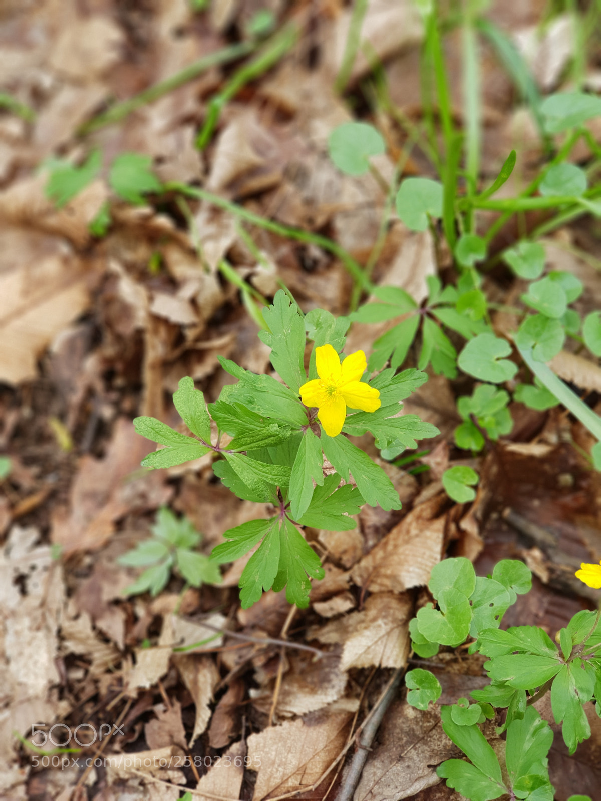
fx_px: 1204
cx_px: 300
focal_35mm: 52
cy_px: 400
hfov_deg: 28.0
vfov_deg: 36.8
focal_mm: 6
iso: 40
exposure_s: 1/100
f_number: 2.4
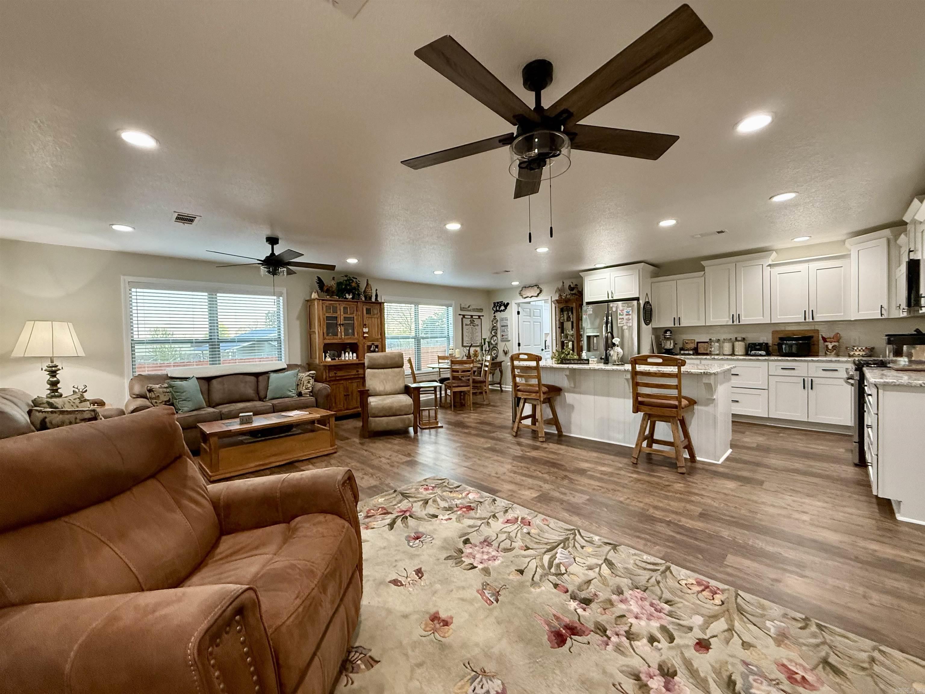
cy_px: 347
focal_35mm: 14
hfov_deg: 102.1
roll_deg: +1.4
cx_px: 462
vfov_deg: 85.7
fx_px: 374
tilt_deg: -1.2
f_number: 2.2
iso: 400
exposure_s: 1/120
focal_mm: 2.22
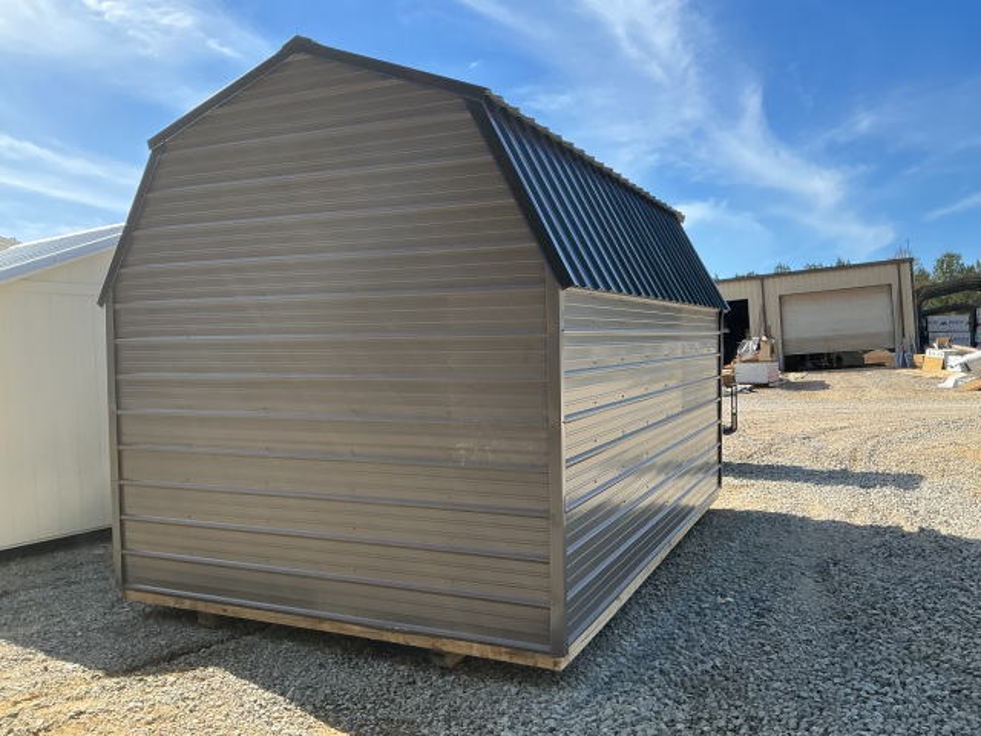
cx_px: 490
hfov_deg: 61.7
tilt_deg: +2.8
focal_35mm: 29
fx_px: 822
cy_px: 368
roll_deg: +3.2
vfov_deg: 48.2
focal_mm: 3
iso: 25
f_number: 1.8
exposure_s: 1/1195
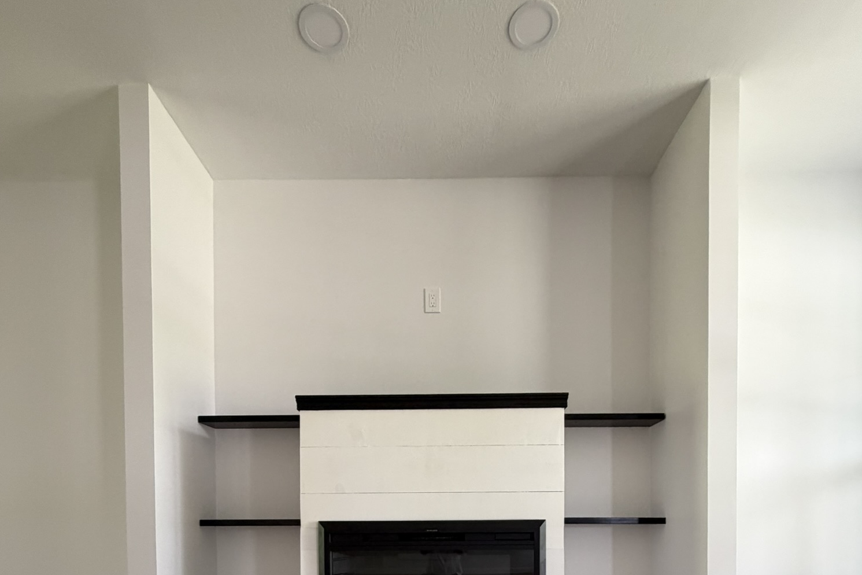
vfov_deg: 53.1
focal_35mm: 20
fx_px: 479
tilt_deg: -3.0
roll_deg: +0.8
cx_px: 440
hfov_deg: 84.0
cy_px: 532
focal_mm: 2.22
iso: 320
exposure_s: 1/72
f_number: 2.2
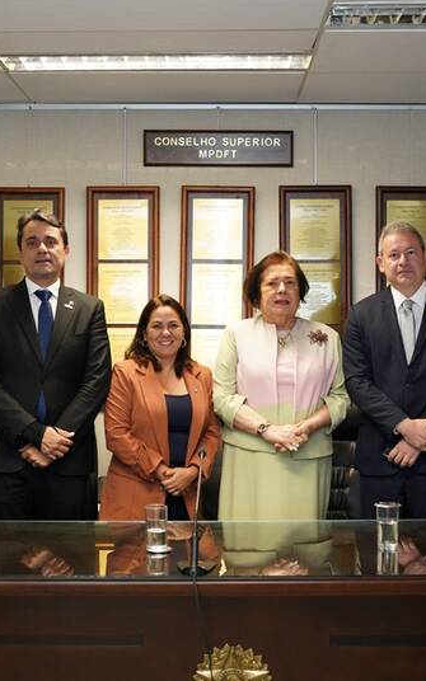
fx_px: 1065
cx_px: 204
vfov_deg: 35.5
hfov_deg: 22.6
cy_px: 339
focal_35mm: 57
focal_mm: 37.2
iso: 2000
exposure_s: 1/160
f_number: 3.5
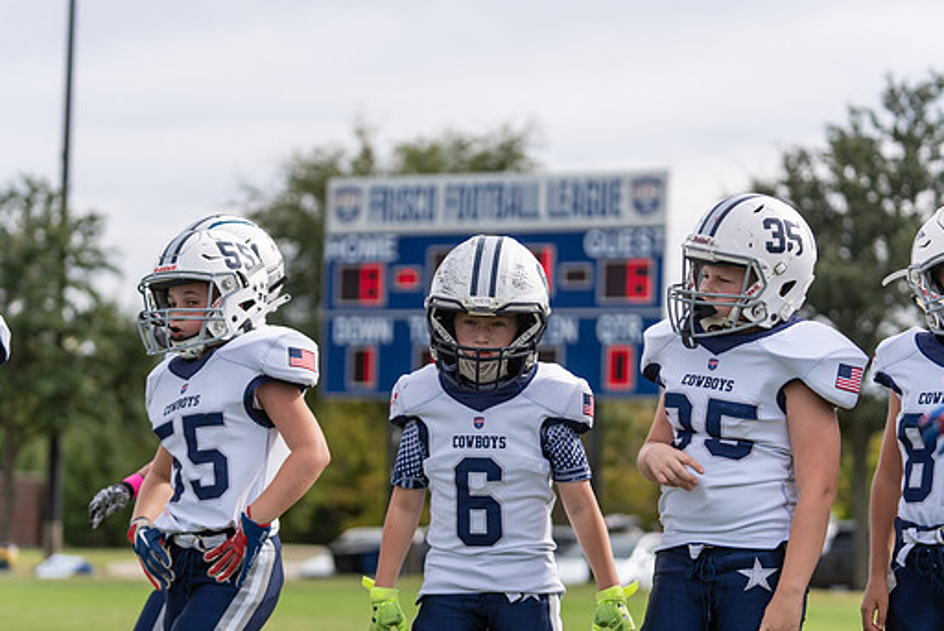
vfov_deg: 14.6
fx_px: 2466
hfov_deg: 21.7
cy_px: 348
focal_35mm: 94
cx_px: 459
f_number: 2.8
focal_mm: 83
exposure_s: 1/1600
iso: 125
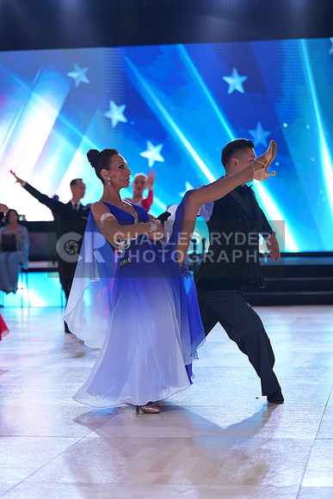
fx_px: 1220
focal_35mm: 88
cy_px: 250
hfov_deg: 15.5
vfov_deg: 23.1
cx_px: 166
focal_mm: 88
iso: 500
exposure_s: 1/400
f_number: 2.8
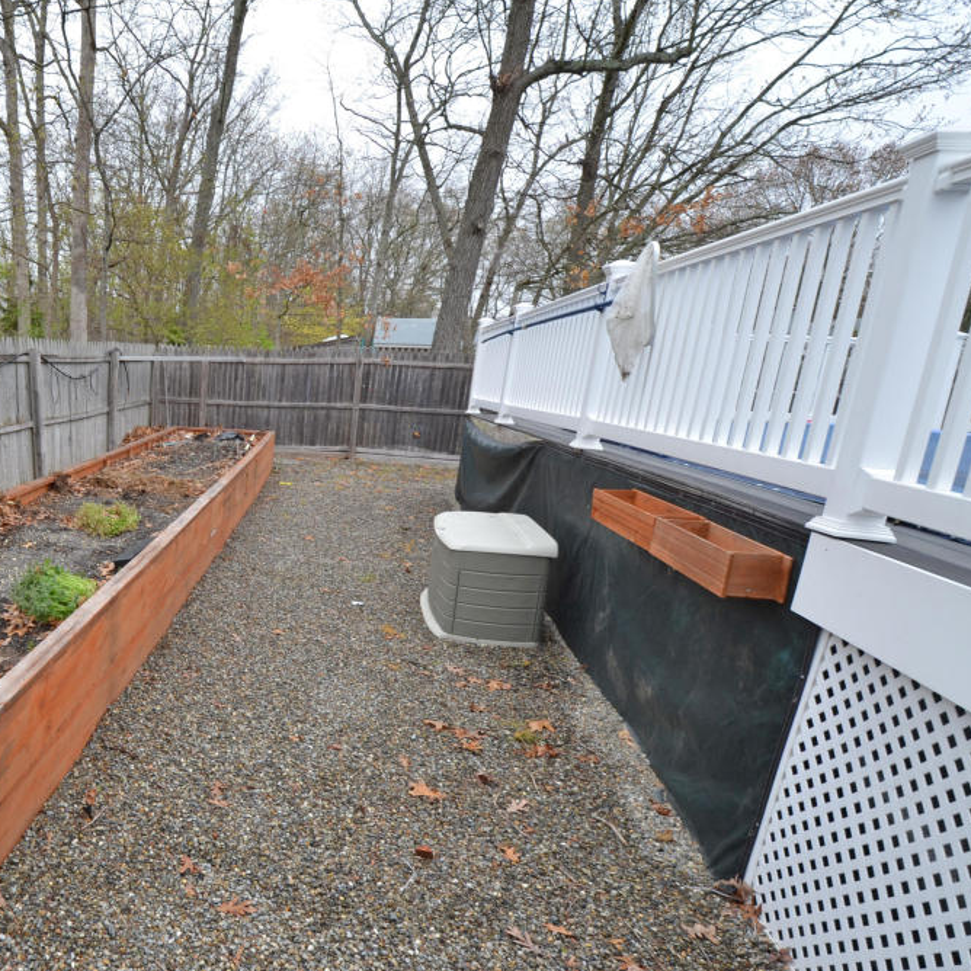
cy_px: 551
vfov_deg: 69.3
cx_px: 141
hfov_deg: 61.3
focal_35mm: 22
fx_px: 698
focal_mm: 10
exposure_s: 1/100
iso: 100
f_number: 6.3
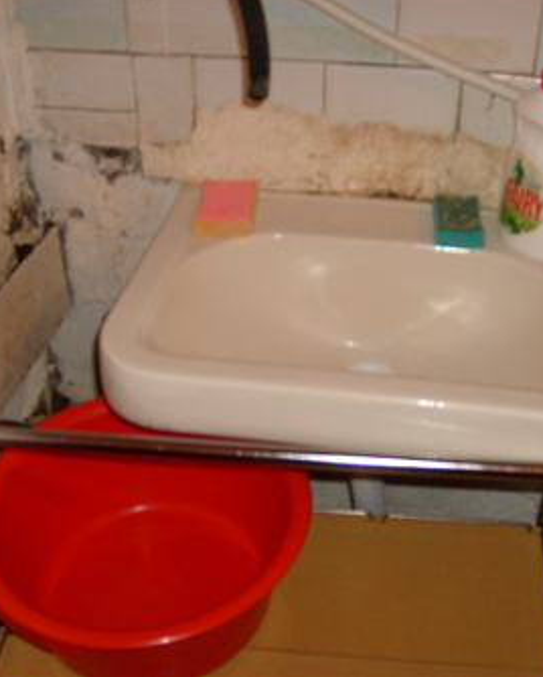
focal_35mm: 46
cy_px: 336
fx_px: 922
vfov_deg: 40.3
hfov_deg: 32.8
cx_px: 274
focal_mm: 5.8
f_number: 2.8
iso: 100
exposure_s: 1/45
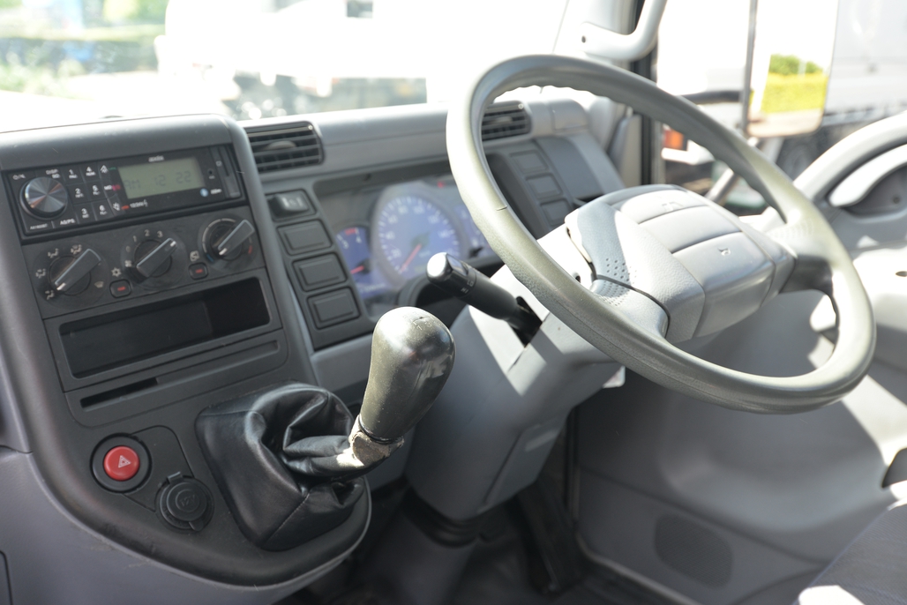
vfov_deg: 37.9
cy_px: 302
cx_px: 454
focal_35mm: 35
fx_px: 882
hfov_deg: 54.4
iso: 360
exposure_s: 1/125
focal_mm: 35
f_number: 5.6
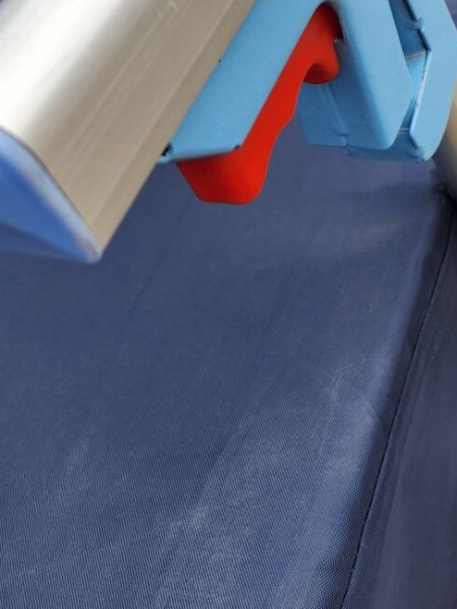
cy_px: -128
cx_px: 444
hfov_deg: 23.5
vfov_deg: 28.0
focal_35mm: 60
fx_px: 1057
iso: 20
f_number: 1.8
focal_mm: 5.4
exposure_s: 1/180
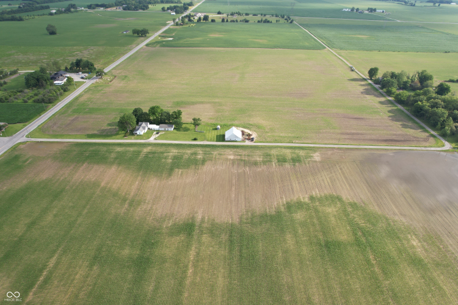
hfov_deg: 78.6
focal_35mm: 22
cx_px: 229
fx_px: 280
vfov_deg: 57.2
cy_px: 152
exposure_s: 1/725
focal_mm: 8.38
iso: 110
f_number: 2.8
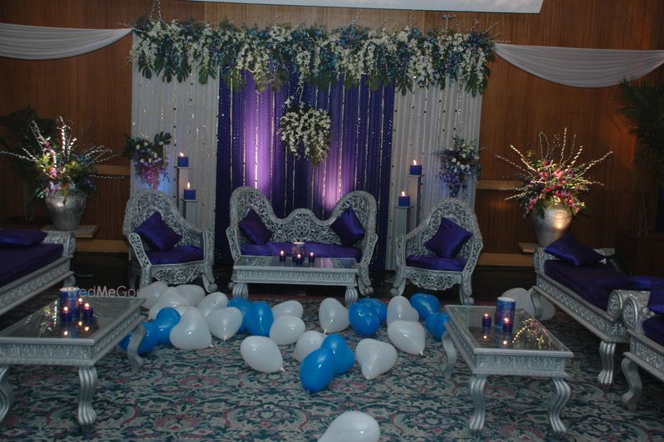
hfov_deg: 49.6
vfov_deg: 34.2
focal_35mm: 39
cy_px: 221
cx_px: 332
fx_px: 719
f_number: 4
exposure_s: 1/30
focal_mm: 26
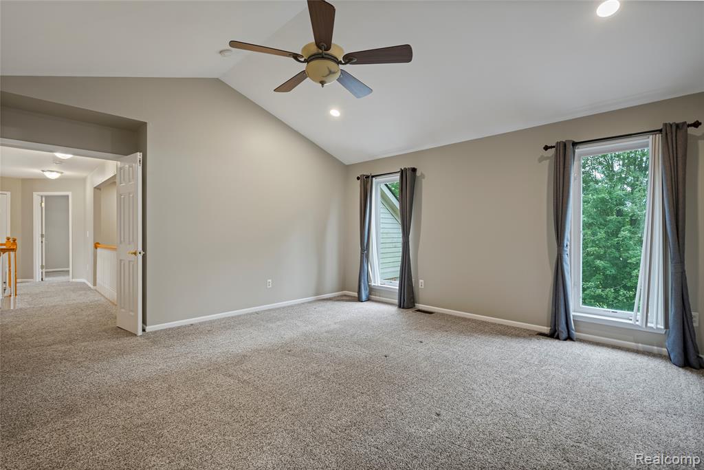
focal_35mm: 16
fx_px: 313
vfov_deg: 73.8
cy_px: 235
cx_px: 352
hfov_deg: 96.7
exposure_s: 1/2
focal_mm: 16
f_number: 4
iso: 100
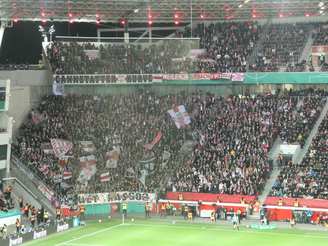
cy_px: 123
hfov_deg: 20.0
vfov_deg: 15.1
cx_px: 164
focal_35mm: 98
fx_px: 929
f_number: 5
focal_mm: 17.5
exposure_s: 1/80
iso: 1600
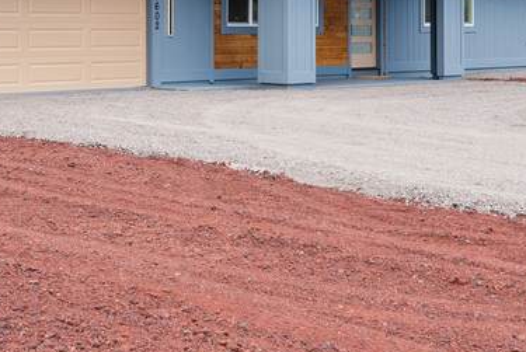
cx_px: 159
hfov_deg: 26.7
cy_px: 29
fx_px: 1097
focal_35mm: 75
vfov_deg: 17.9
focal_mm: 22
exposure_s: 1/200
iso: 200
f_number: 9
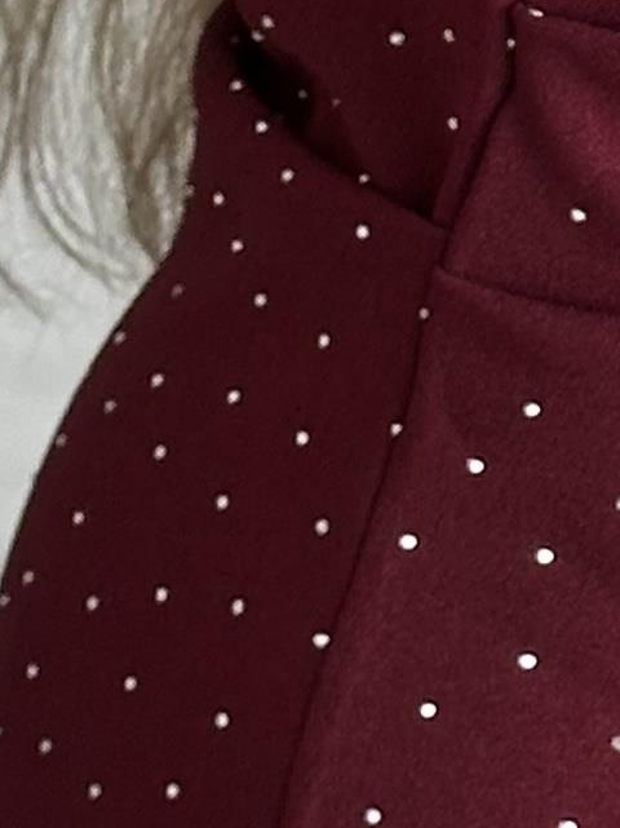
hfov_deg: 5.3
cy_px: -384
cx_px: 925
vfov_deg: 7.0
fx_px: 6669
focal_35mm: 279
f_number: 1.78
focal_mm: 6.86
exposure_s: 1/68
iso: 80
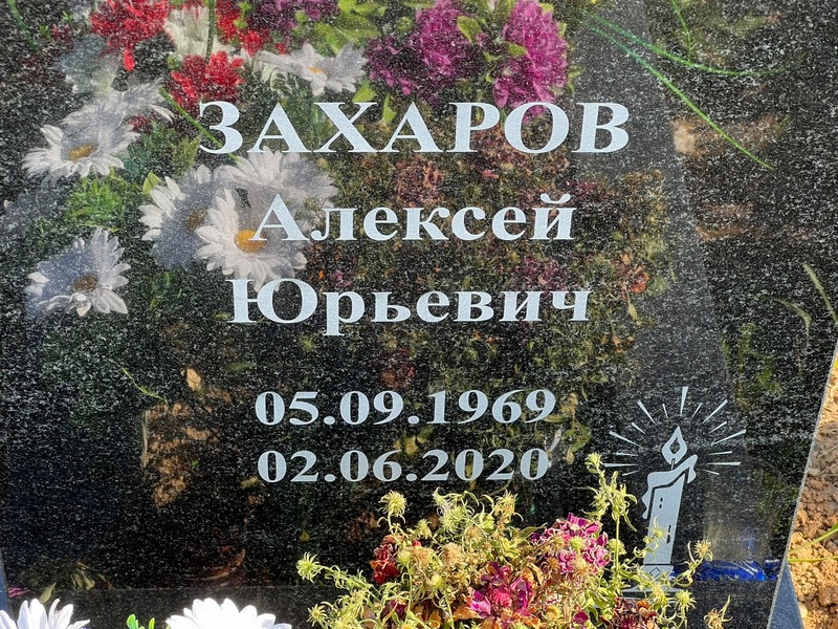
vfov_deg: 19.1
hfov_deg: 25.3
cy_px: 314
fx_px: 1864
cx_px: 419
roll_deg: -0.7
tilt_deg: -42.7
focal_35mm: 77
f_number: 2.8
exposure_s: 1/99
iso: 32
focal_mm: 9
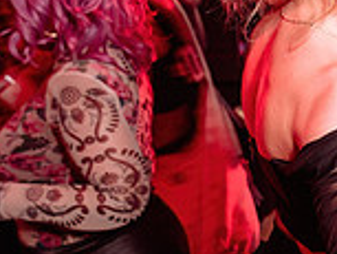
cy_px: 119
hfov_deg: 17.8
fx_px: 945
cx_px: 526
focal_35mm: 97
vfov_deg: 15.3
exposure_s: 1/30
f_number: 3.2
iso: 800
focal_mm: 24
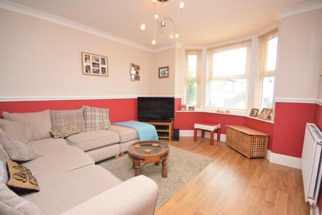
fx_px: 134
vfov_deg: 77.4
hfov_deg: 100.4
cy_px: 108
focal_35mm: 15
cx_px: 161
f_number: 5
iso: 800
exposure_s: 1/100
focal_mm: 10
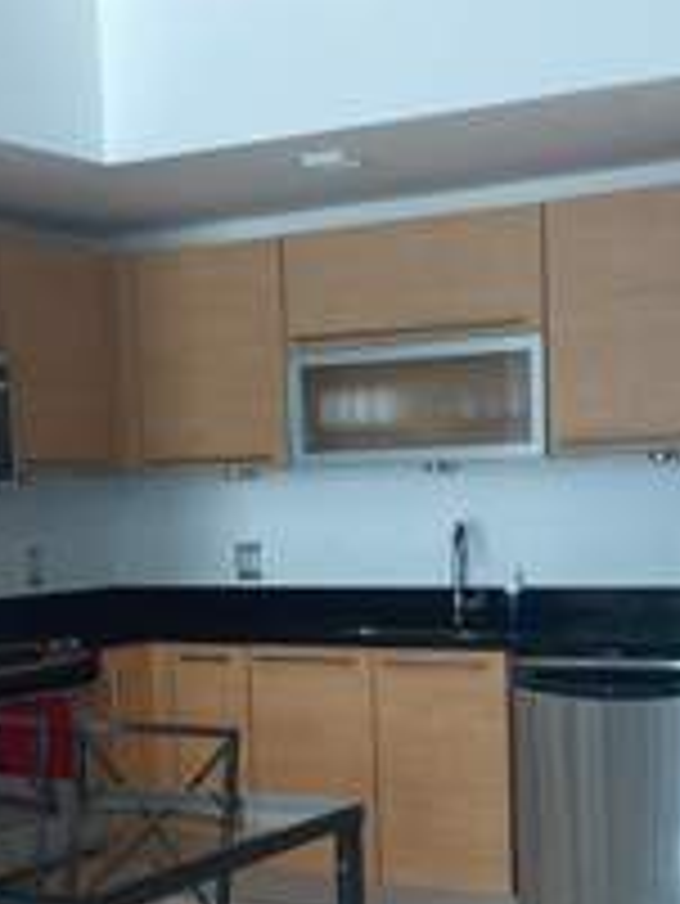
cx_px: 396
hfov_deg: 23.6
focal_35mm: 62
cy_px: 724
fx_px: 1622
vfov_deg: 30.4
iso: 32
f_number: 1.8
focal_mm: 4.25
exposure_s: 1/120
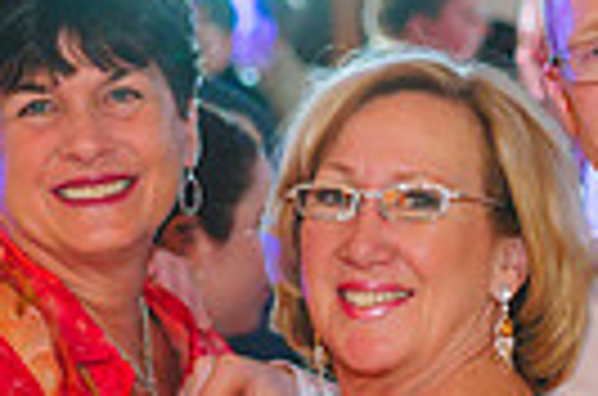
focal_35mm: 227
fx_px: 3762
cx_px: 85
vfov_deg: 6.0
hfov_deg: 9.1
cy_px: 410
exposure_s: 1/80
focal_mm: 52
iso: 1600
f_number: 2.8
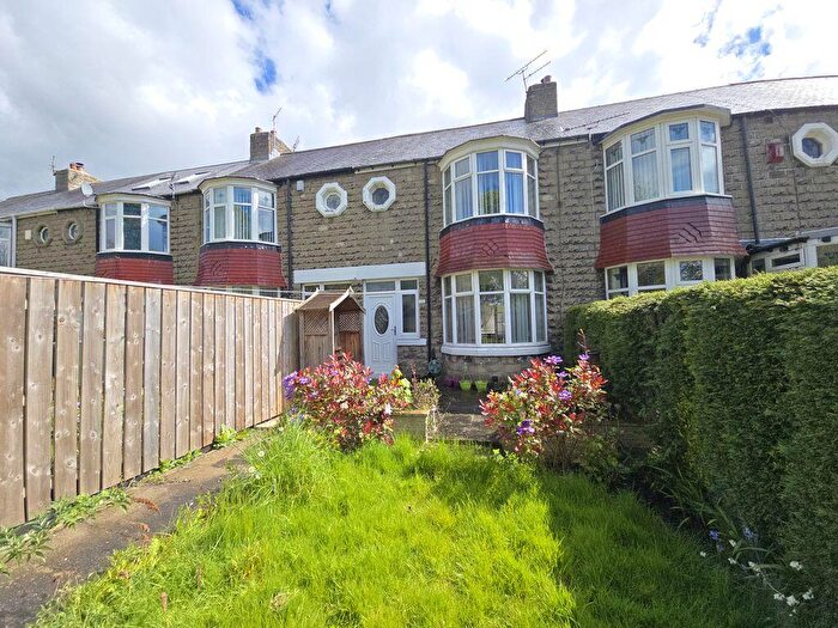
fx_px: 315
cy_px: 314
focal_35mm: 13
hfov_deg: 106.2
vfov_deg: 89.9
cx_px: 419
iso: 50
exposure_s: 1/1663
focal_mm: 2.2
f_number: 2.2
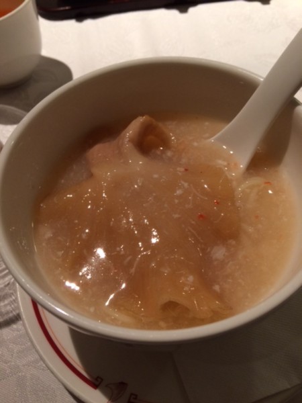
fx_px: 337
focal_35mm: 29
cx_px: 151
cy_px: 202
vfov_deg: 61.7
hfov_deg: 48.2
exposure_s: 1/33
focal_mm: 4.15
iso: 160
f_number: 2.2
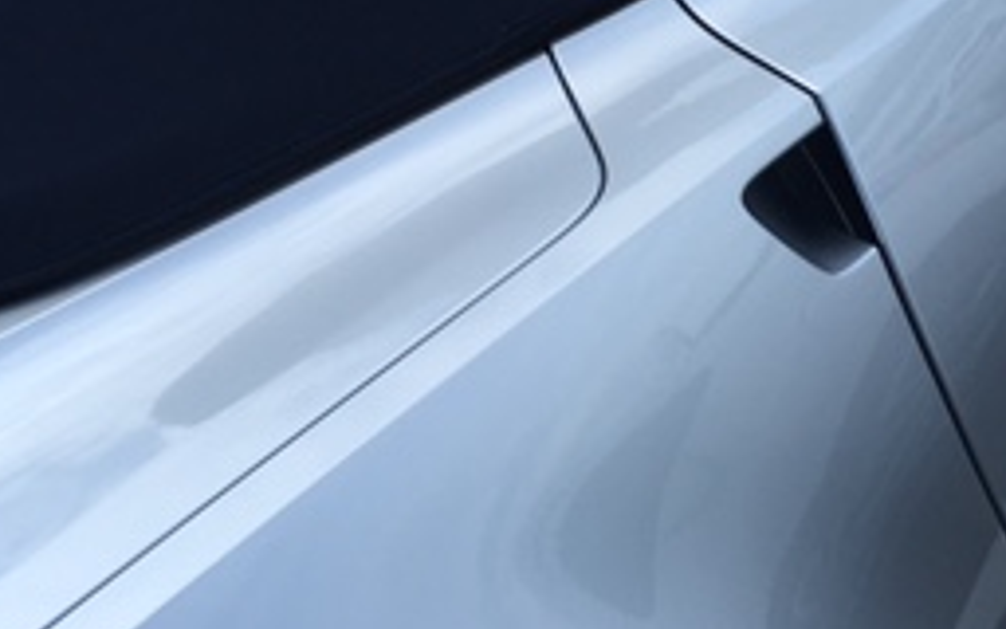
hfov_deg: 26.7
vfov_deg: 16.7
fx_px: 2111
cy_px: 47
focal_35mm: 77
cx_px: 664
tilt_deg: -28.7
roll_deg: +18.9
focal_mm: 4.15
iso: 25
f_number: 2.2
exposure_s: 1/1148
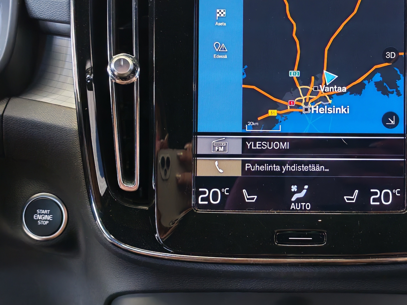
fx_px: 588
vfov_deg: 29.1
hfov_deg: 37.2
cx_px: 309
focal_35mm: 50
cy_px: 140
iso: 1672
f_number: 1.9
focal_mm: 6.12
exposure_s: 1/50
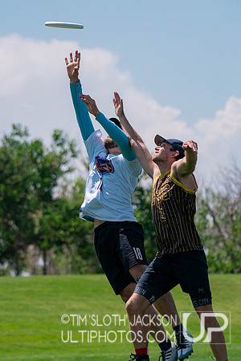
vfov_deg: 10.6
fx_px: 1953
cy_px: 169
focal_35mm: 194
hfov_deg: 7.1
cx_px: 73
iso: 640
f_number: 4
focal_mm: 122
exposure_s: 1/8000
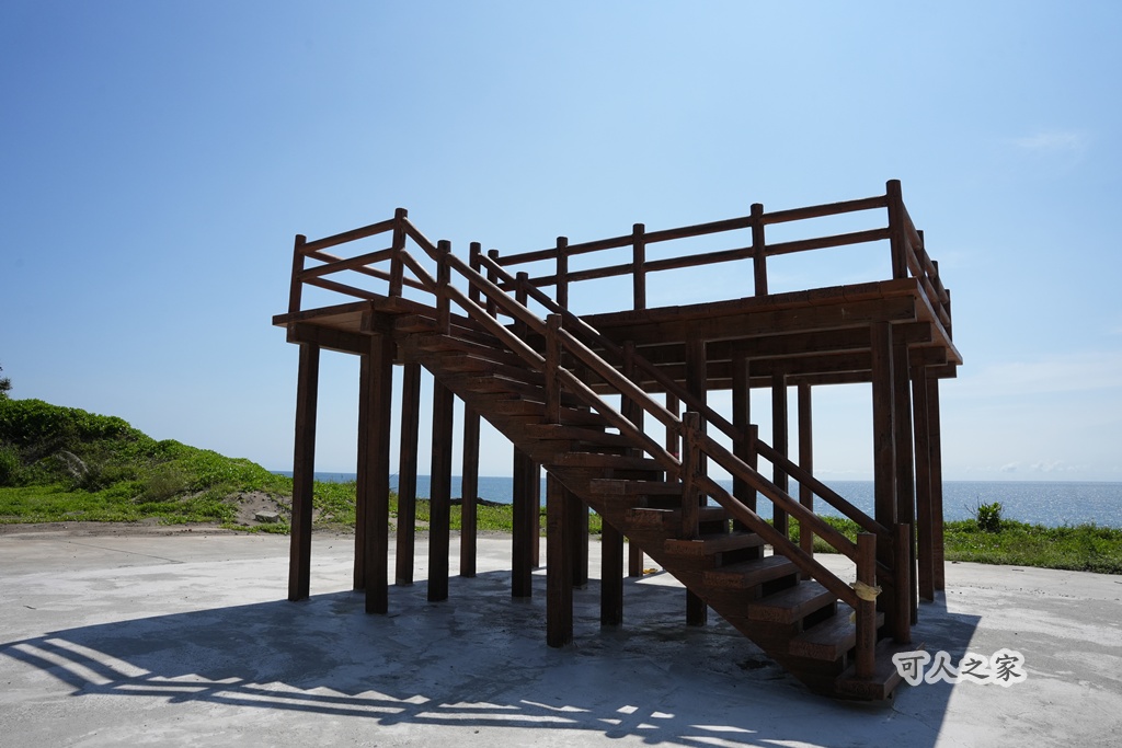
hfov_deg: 73.7
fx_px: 748
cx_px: 561
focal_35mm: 24
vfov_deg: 53.1
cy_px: 374
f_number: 9
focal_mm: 24
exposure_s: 1/3200
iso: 1000
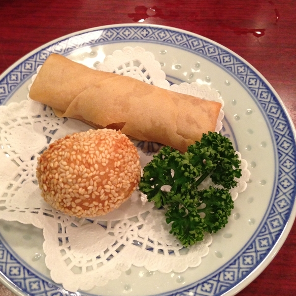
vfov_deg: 41.9
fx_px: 387
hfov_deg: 41.9
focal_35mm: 40
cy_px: 143
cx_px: 145
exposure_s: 1/20
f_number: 2.4
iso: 250
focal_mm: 4.13
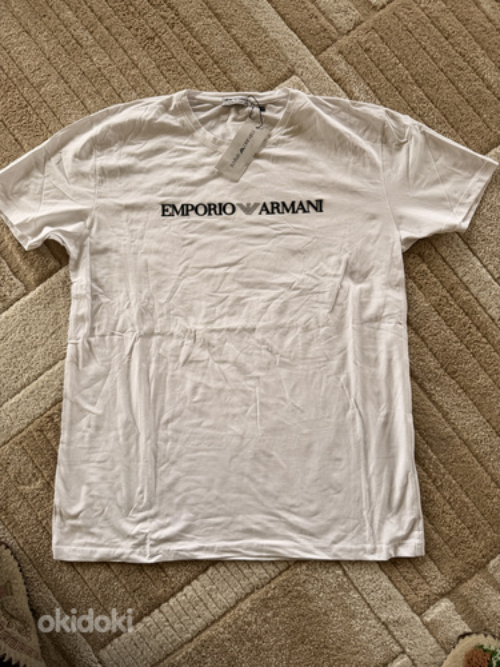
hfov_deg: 56.8
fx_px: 462
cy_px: 334
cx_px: 250
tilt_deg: -86.2
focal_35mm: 24
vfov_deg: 71.6
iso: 200
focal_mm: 6.76
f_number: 1.78
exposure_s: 1/72
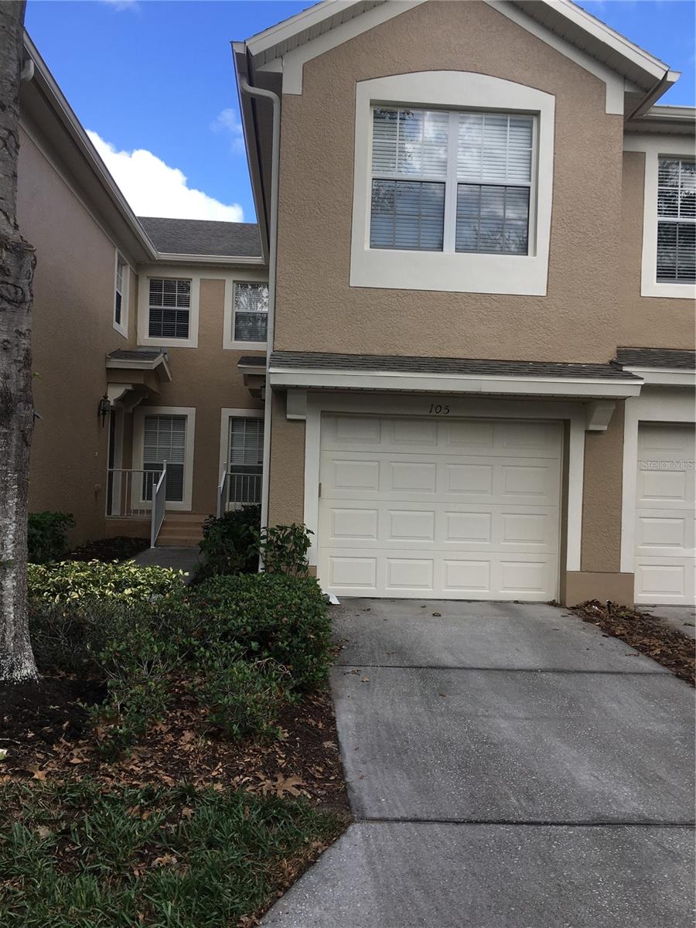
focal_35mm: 29
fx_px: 777
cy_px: 464
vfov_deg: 61.7
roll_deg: -2.7
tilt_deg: +1.6
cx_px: 348
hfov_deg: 48.2
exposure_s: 1/620
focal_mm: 4.15
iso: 25
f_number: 2.2
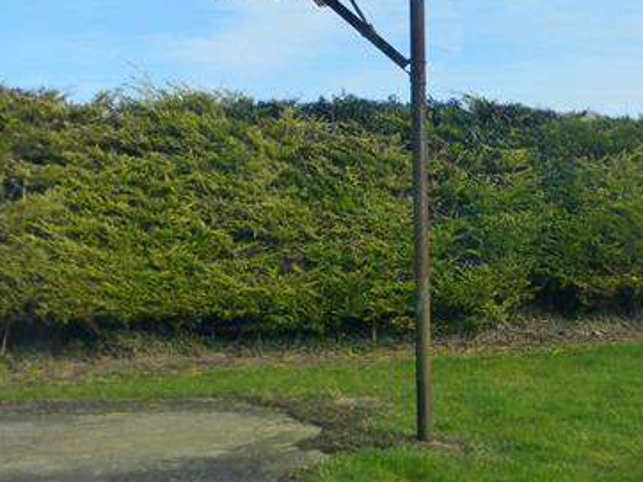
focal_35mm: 53
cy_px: 264
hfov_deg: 35.5
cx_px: 476
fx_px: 984
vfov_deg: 27.5
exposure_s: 1/640
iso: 160
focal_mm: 4.3
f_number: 3.3
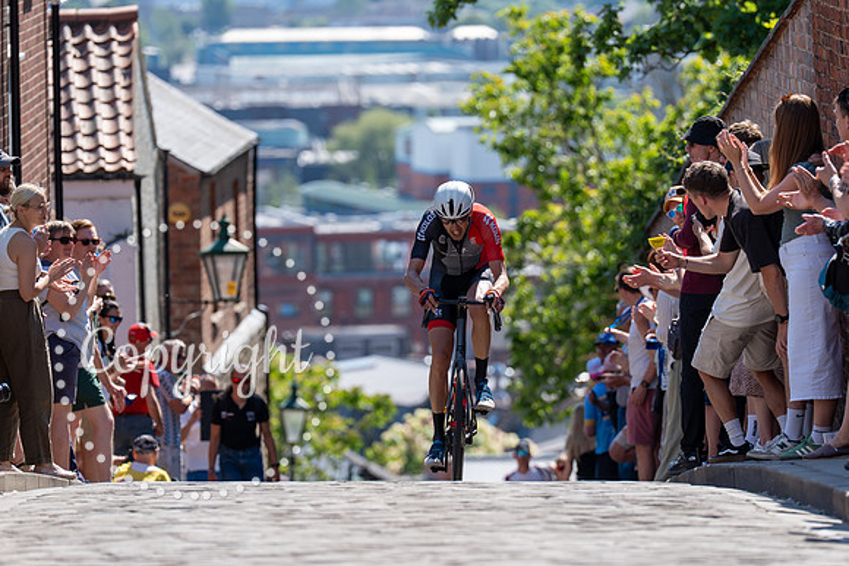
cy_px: 331
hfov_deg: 8.8
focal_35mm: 235
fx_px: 5544
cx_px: 447
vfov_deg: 5.8
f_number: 3.5
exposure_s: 1/1000
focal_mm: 197
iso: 125
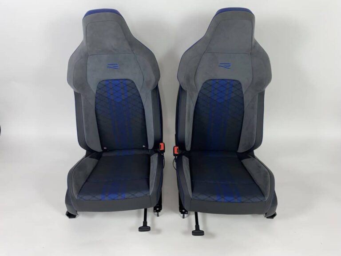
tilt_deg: -33.7
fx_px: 256
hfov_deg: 67.3
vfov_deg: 53.1
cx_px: 170
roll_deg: +0.3
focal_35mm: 26
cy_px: 128
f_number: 1.8
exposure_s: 1/24
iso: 32
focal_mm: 4.25
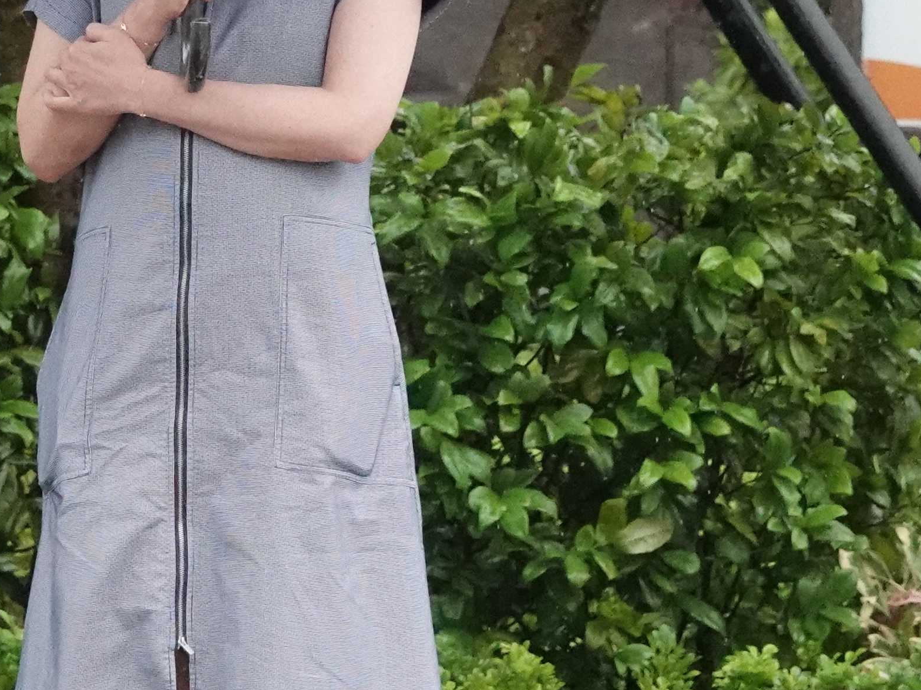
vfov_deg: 1.1
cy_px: 213
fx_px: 34828
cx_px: 209
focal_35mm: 1309
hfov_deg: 1.5
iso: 3200
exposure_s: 1/1600
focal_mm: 143.15
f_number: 4
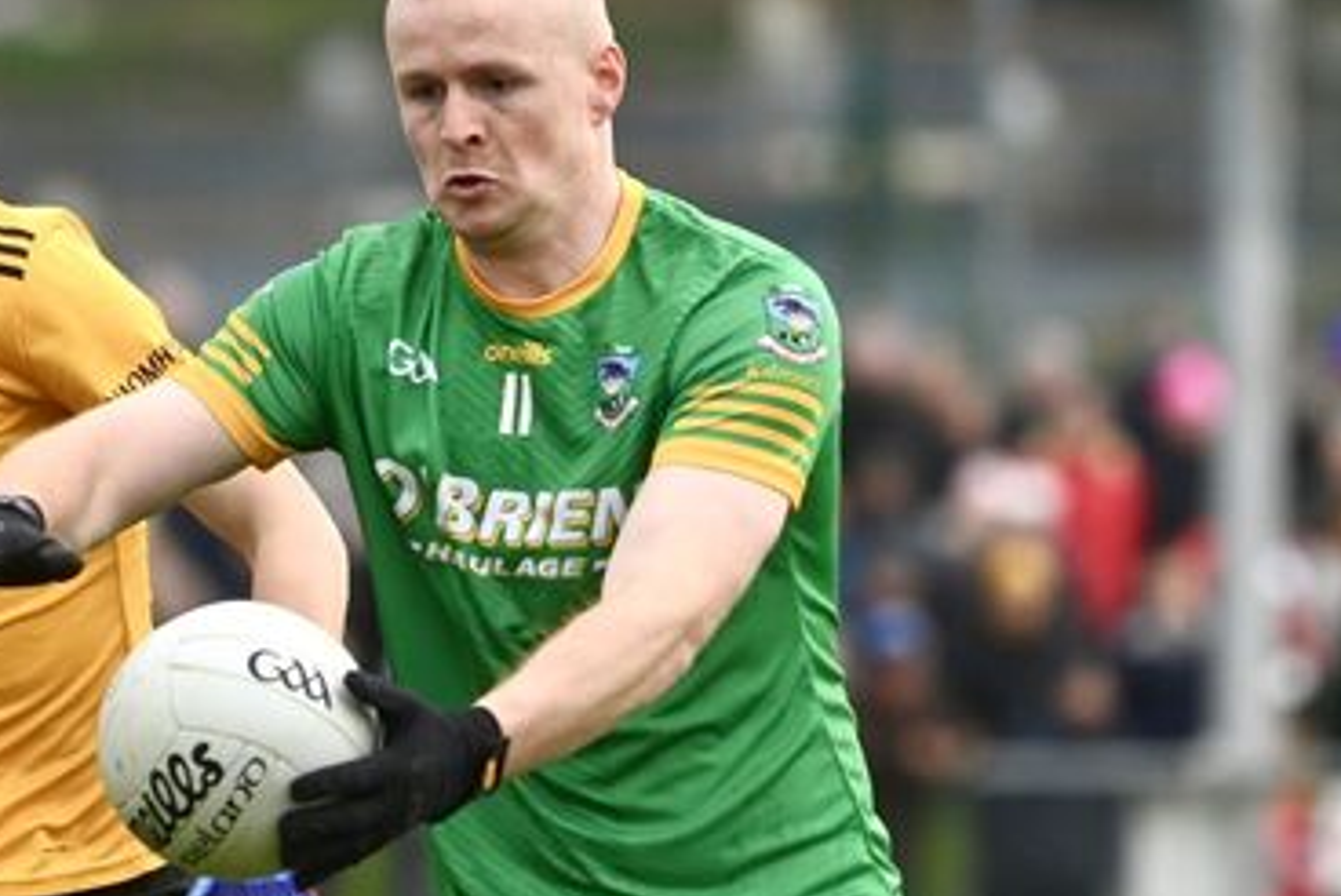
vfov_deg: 1.7
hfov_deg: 2.5
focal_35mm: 825
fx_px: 30755
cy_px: 668
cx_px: 616
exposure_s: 1/1000
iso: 2000
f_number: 5.6
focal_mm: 380
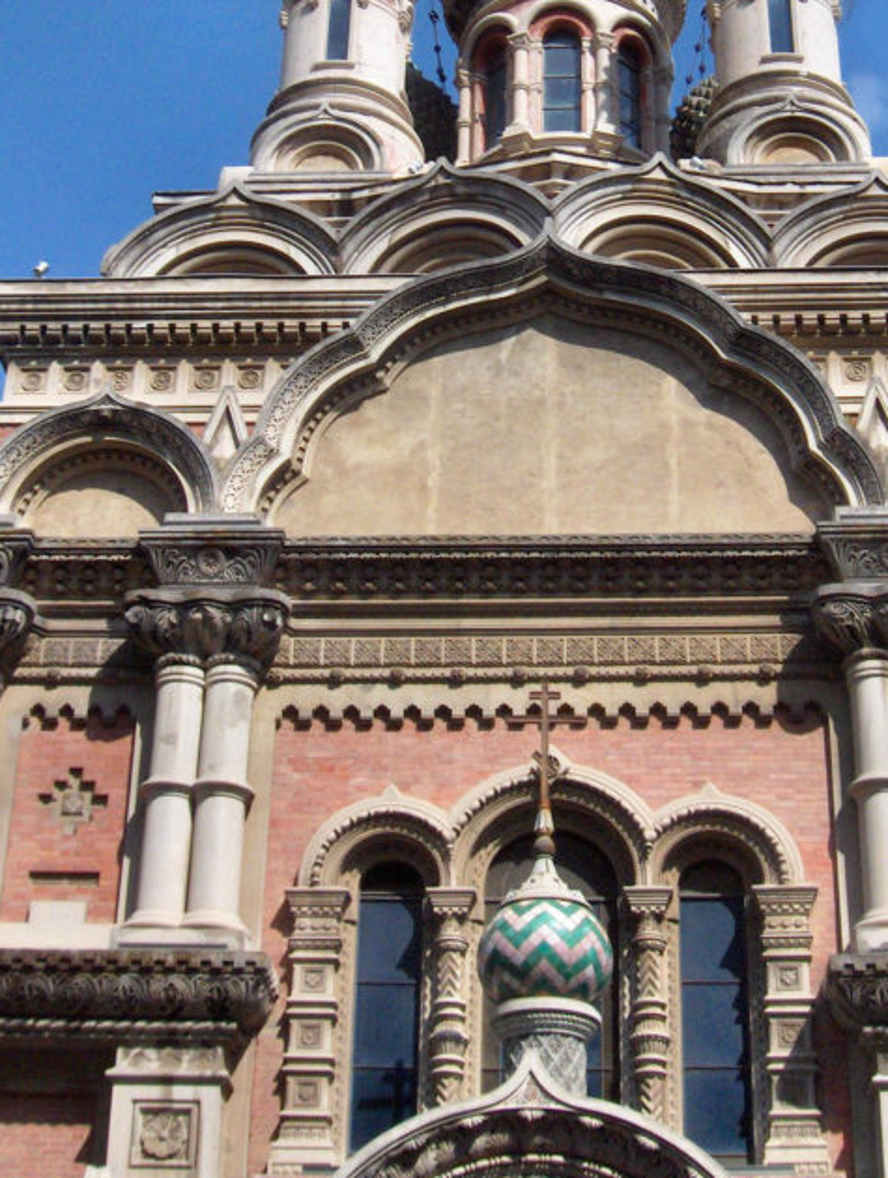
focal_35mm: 65
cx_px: 509
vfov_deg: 29.4
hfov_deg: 22.6
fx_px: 2216
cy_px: 333
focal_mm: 8
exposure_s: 1/2041
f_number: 4.8
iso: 100
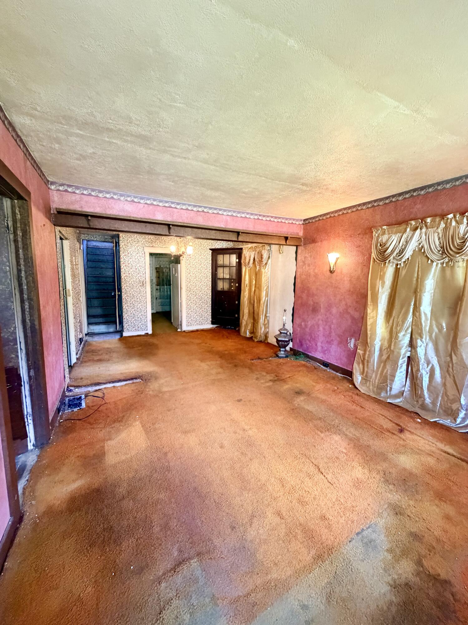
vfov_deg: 102.1
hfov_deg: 85.7
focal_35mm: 14
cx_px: 234
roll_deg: -1.1
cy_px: 312
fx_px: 252
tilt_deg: -7.4
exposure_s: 1/60
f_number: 2.2
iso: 640
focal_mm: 2.22
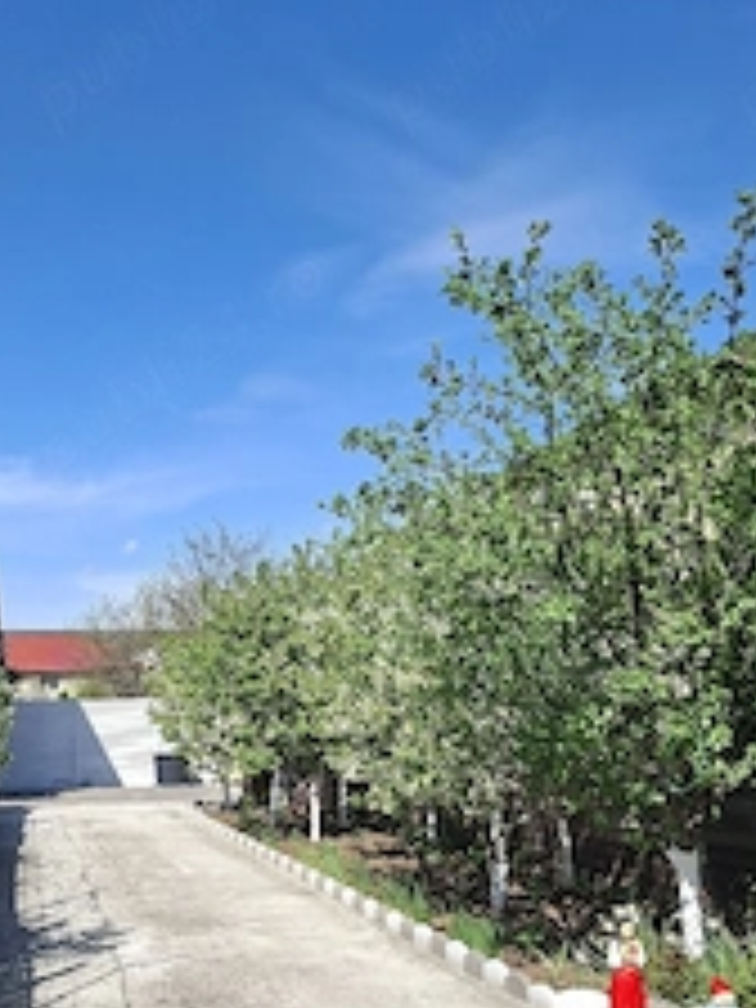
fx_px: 1194
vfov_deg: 44.1
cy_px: 770
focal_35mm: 41
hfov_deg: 34.9
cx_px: 270
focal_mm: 5.54
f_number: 1.8
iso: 50
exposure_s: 1/2000
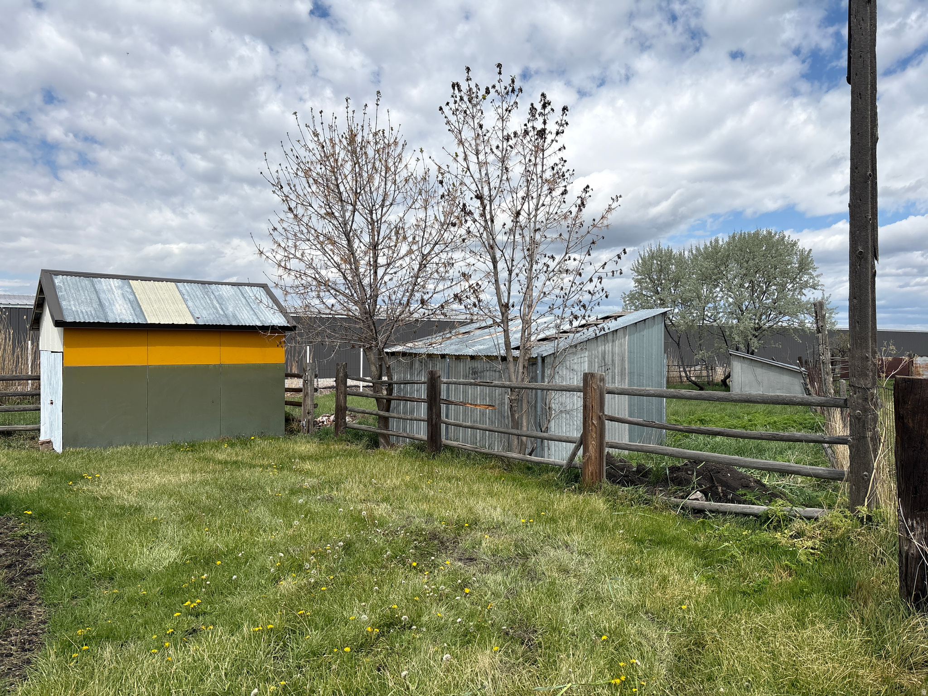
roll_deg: -0.5
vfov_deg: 53.1
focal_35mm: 26
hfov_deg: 67.3
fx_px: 697
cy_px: 348
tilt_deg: +0.0
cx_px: 464
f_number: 1.6
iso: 50
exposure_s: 1/5348
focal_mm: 5.96
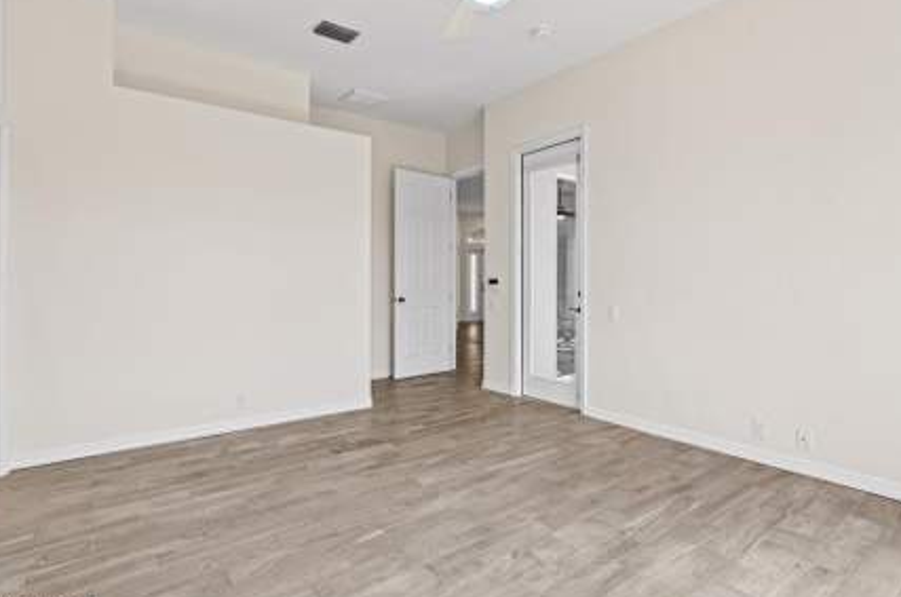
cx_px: 490
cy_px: 287
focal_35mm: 18
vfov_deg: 67.1
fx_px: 450
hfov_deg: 89.9
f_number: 10
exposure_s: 1/10
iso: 320
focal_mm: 16
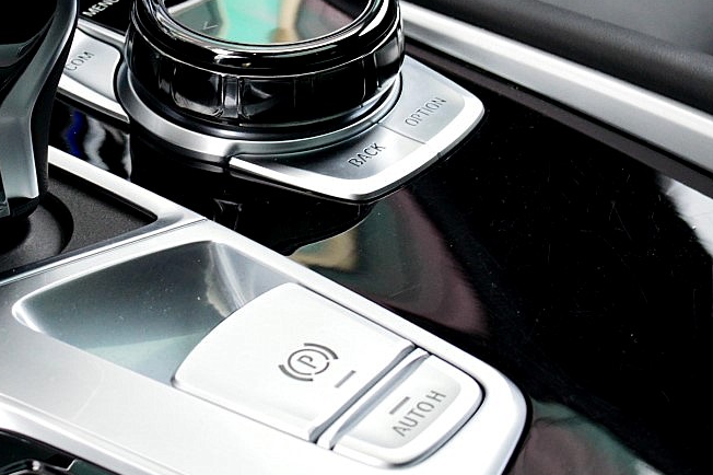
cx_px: 127
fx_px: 2514
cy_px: 129
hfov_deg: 16.0
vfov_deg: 10.8
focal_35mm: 127
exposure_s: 1/60
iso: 800
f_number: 8
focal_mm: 34
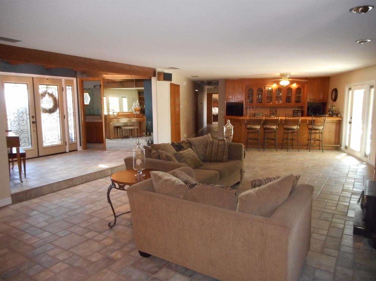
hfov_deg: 69.4
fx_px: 271
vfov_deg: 54.9
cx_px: 188
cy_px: 140
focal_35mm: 25
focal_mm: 4.5
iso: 560
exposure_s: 1/25
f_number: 3.7
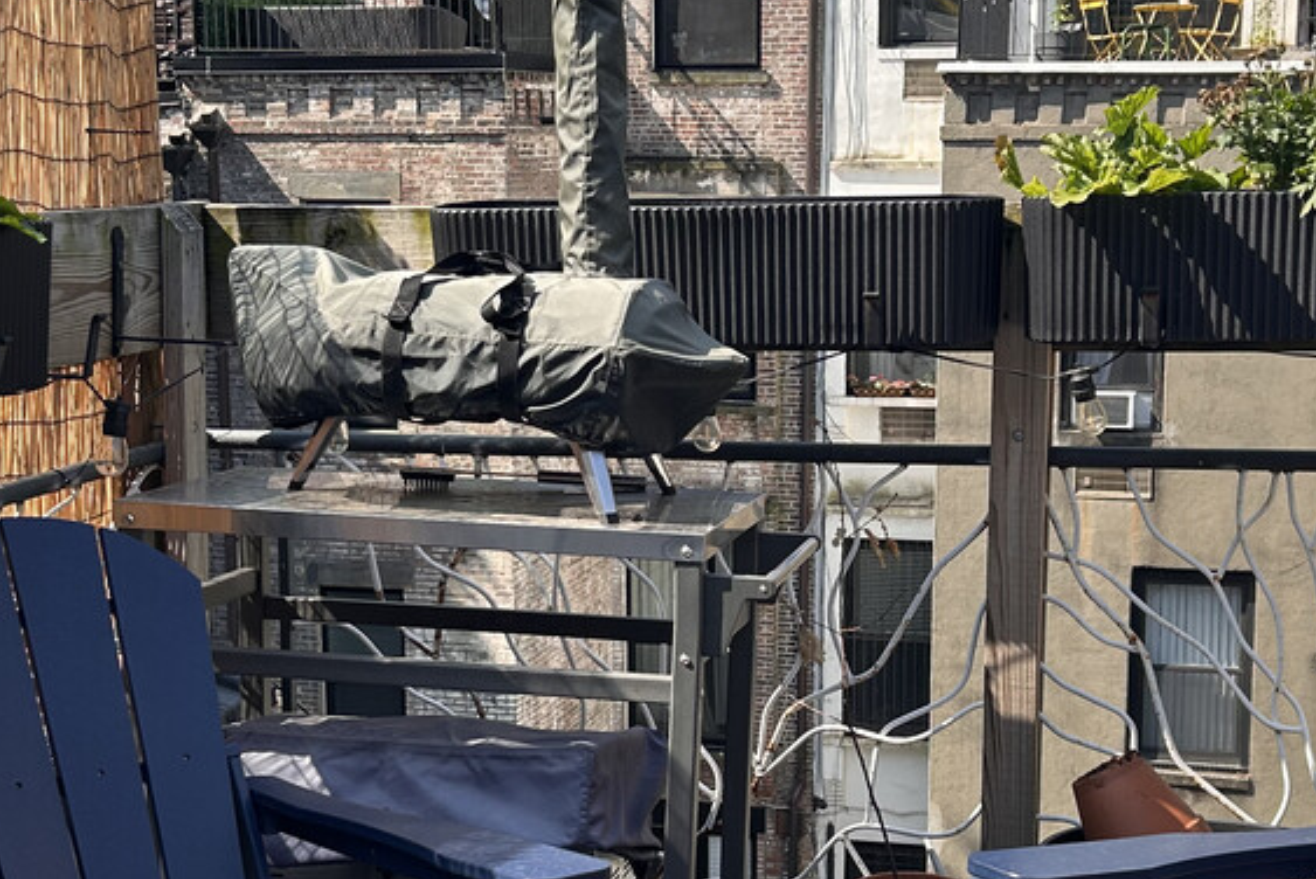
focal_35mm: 64
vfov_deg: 21.2
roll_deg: +1.3
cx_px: 716
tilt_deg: -11.4
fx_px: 2341
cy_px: 612
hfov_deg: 31.4
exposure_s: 1/1468
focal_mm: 5.7
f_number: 1.5
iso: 50
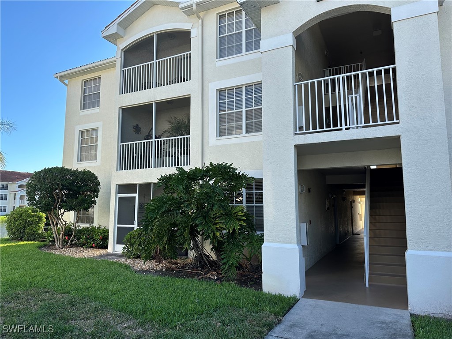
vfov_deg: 56.8
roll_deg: -0.5
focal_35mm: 24
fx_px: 313
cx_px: 226
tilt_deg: +7.3
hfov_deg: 71.6
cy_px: 170
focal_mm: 6.86
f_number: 1.78
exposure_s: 1/1393
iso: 80
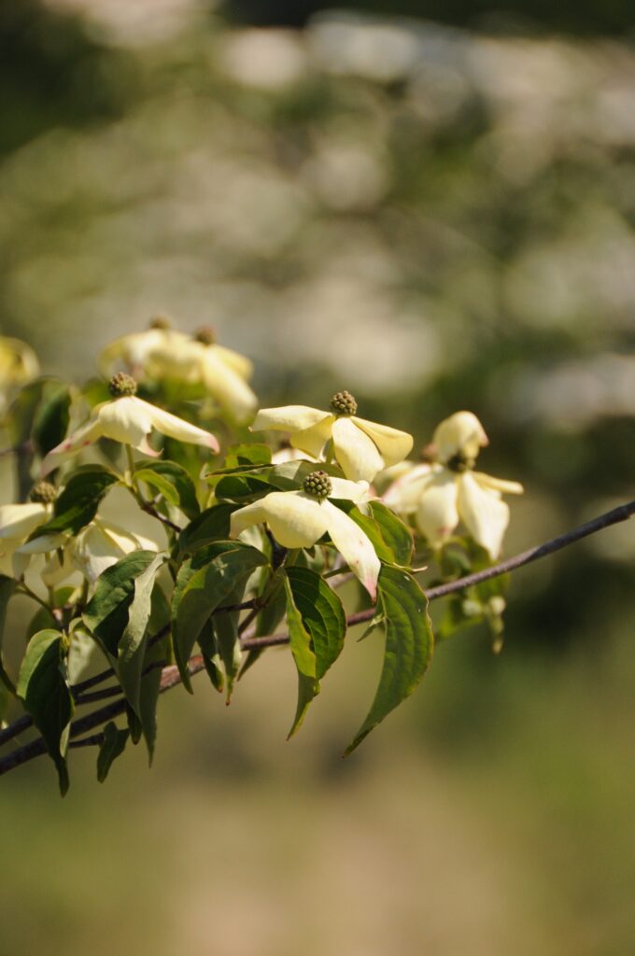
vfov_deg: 6.9
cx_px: 318
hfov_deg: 4.6
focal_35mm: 300
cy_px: 478
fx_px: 7958
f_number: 5.6
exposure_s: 1/4000
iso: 640
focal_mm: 200
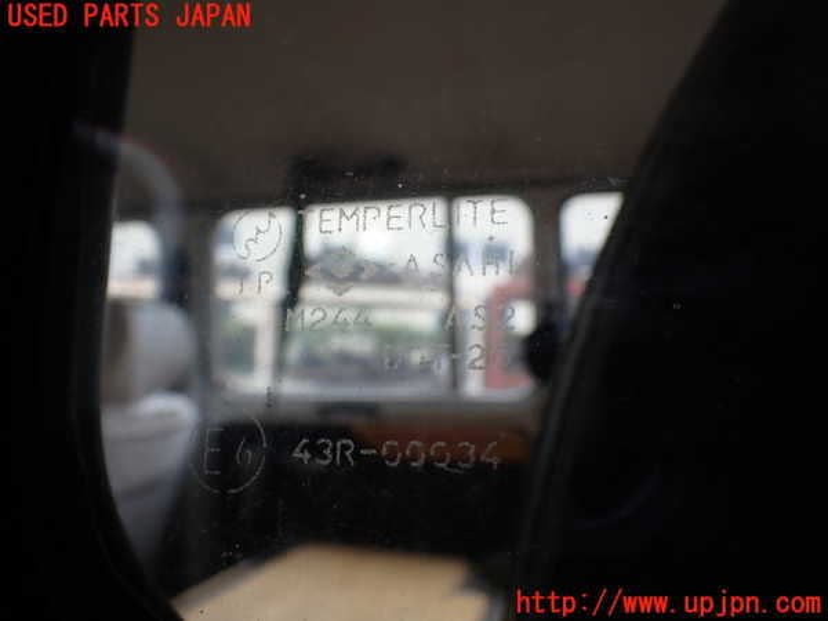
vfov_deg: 46.8
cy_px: 310
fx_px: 718
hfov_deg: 60.0
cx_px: 414
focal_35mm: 30
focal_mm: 5.4
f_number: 3.2
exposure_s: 1/160
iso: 100
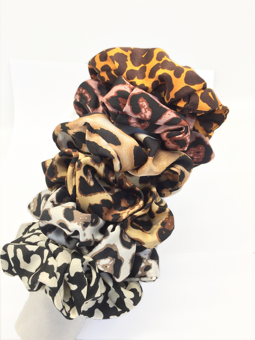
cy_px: 170
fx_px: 285
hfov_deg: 48.2
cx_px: 128
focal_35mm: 29
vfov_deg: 61.7
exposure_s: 1/33
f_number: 2.2
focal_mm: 4.15
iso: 32
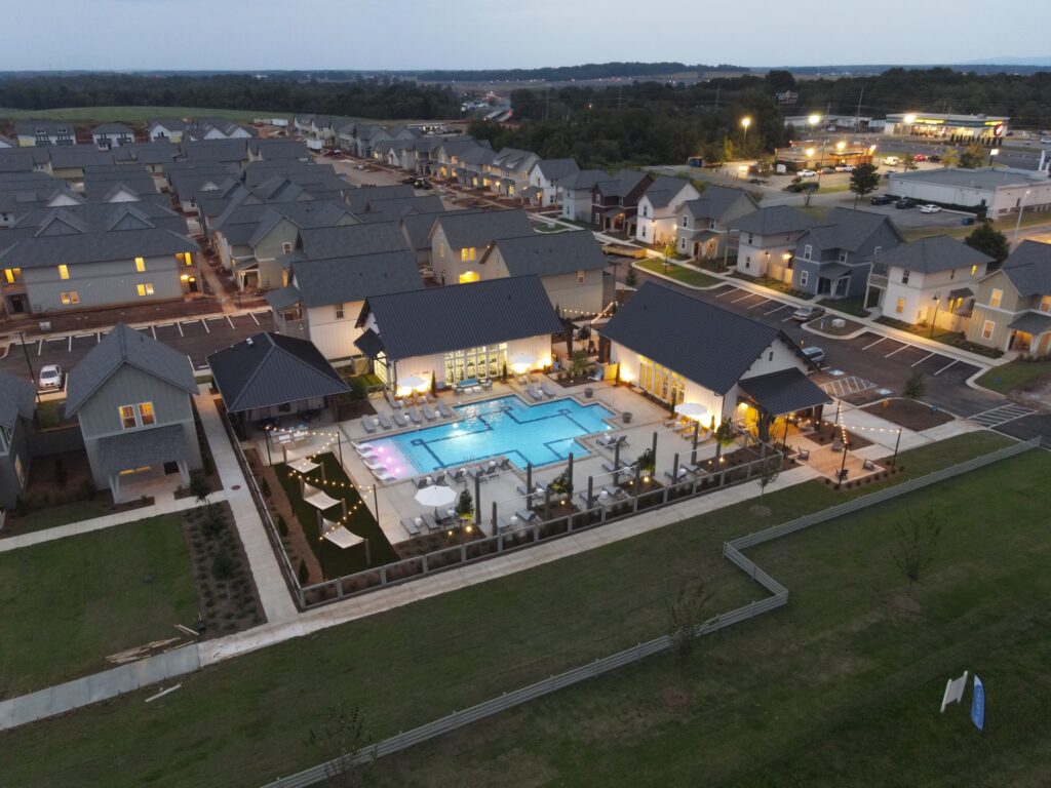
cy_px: 394
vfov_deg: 56.8
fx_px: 729
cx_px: 526
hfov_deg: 71.6
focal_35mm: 24
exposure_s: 1/6.25
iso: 500
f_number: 2.8
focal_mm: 4.5
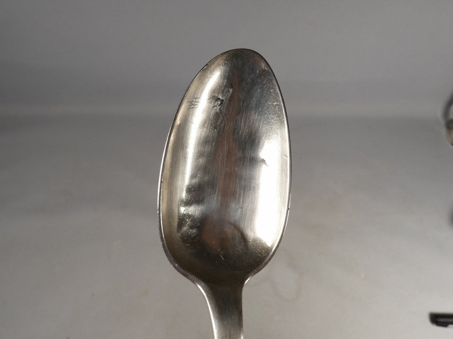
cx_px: 246
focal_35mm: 22
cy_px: 175
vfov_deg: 61.1
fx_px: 288
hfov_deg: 76.2
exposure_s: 1/200
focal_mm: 3.6
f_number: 2.8
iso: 80
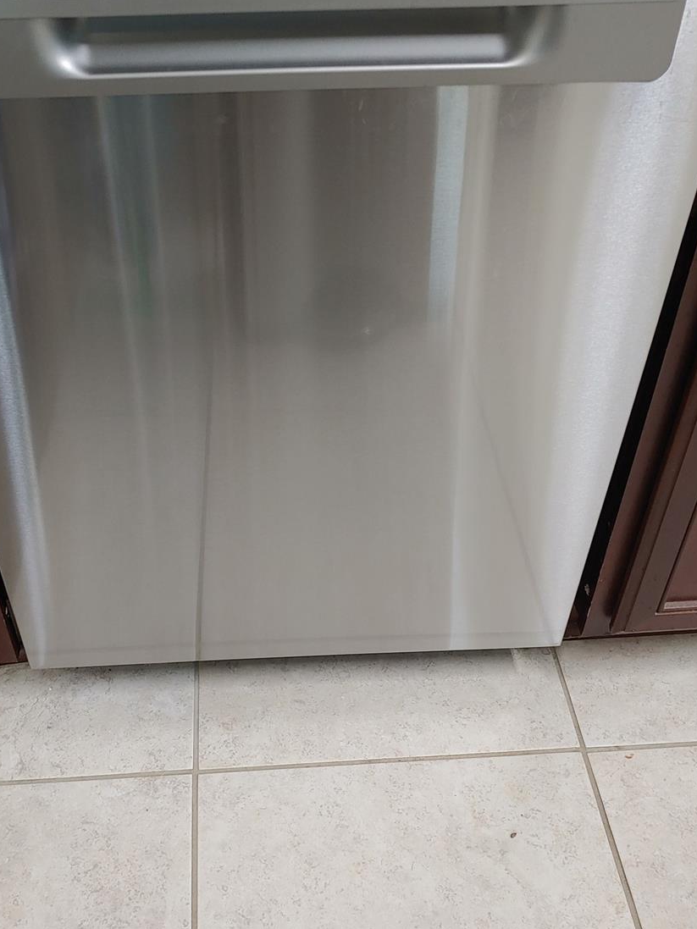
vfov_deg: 52.6
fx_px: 939
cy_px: 471
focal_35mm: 35
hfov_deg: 40.5
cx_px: 274
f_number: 1.5
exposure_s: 1/40
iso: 150
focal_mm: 4.23
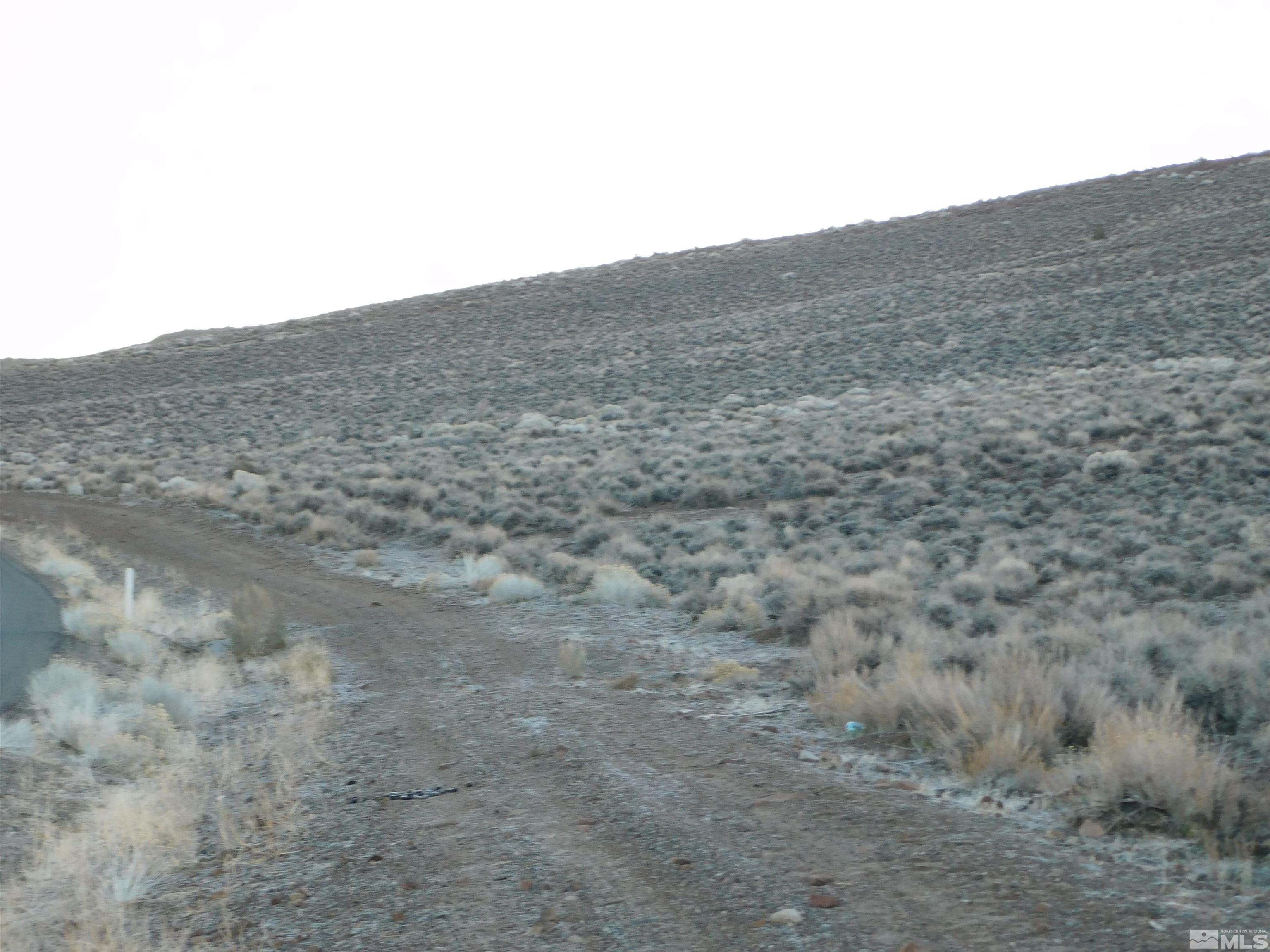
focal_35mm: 91
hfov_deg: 21.5
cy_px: 476
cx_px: 635
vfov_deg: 16.2
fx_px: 3339
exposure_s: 1/50
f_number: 4.5
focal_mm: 16.1
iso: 125
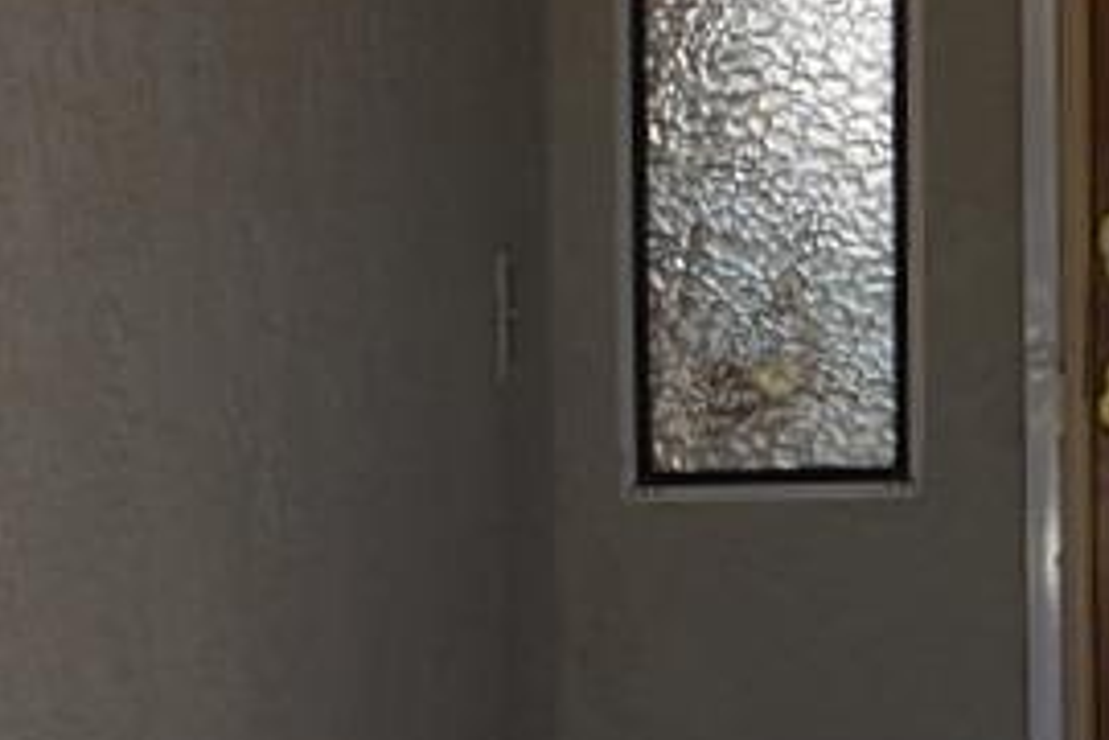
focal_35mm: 148
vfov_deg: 9.3
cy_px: 232
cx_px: 1935
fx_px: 4559
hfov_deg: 12.7
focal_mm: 26.25
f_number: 5.6
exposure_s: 1/50
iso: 200
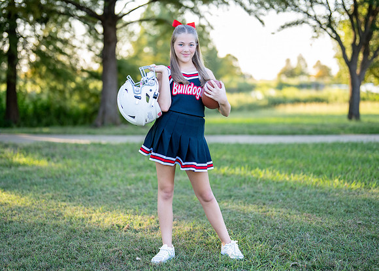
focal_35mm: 61
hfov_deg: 32.3
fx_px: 655
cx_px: 185
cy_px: 126
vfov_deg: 23.3
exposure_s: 1/1250
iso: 250
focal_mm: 50
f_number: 1.2
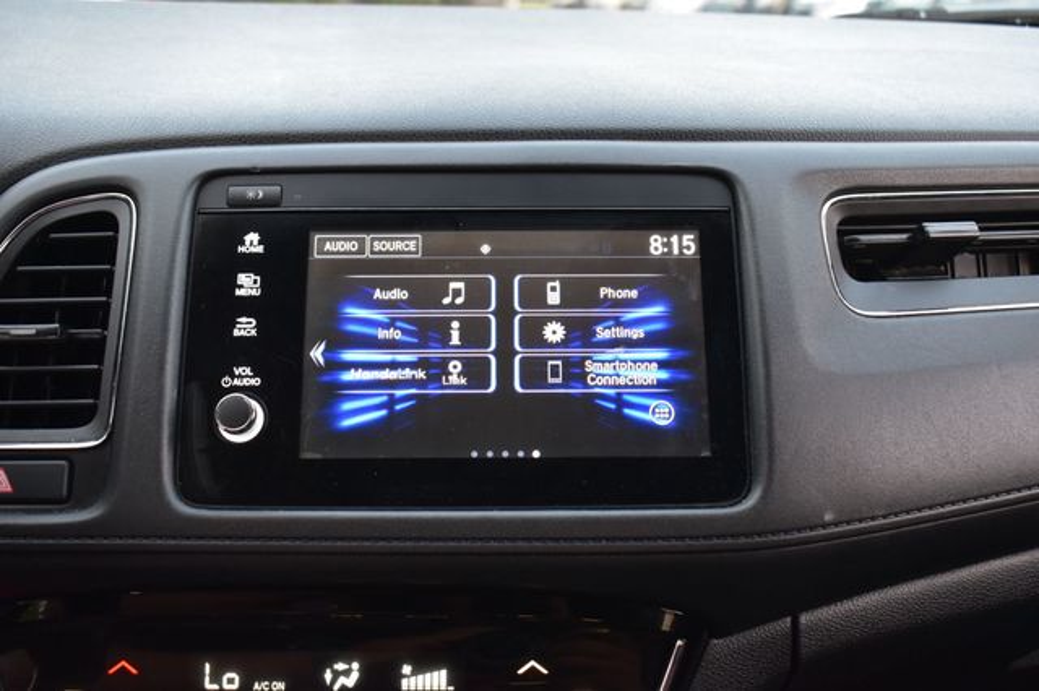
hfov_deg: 47.9
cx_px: 520
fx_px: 1168
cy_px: 346
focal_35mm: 40
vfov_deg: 33.0
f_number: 6.3
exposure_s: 1/15
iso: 1000
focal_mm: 27
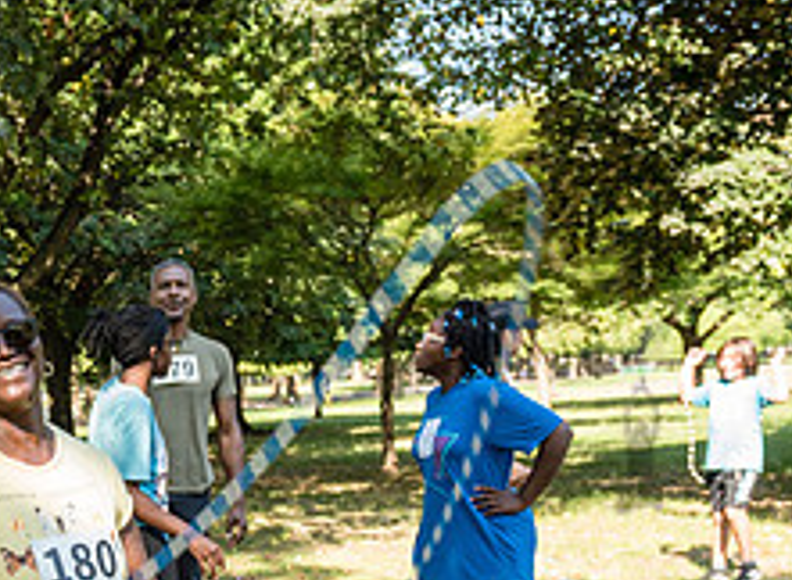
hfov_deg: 25.9
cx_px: -1
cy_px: 648
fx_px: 1634
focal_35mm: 72
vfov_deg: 19.3
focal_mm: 24
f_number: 3.5
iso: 400
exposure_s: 1/400
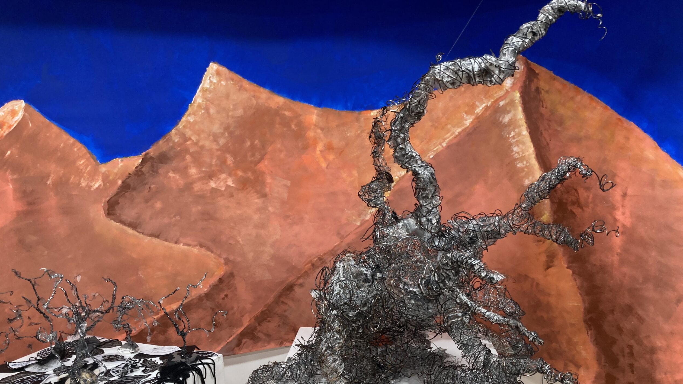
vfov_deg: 37.4
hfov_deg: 62.6
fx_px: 561
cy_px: 256
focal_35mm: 31
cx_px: 346
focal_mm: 3.99
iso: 64
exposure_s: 1/50
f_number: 1.8
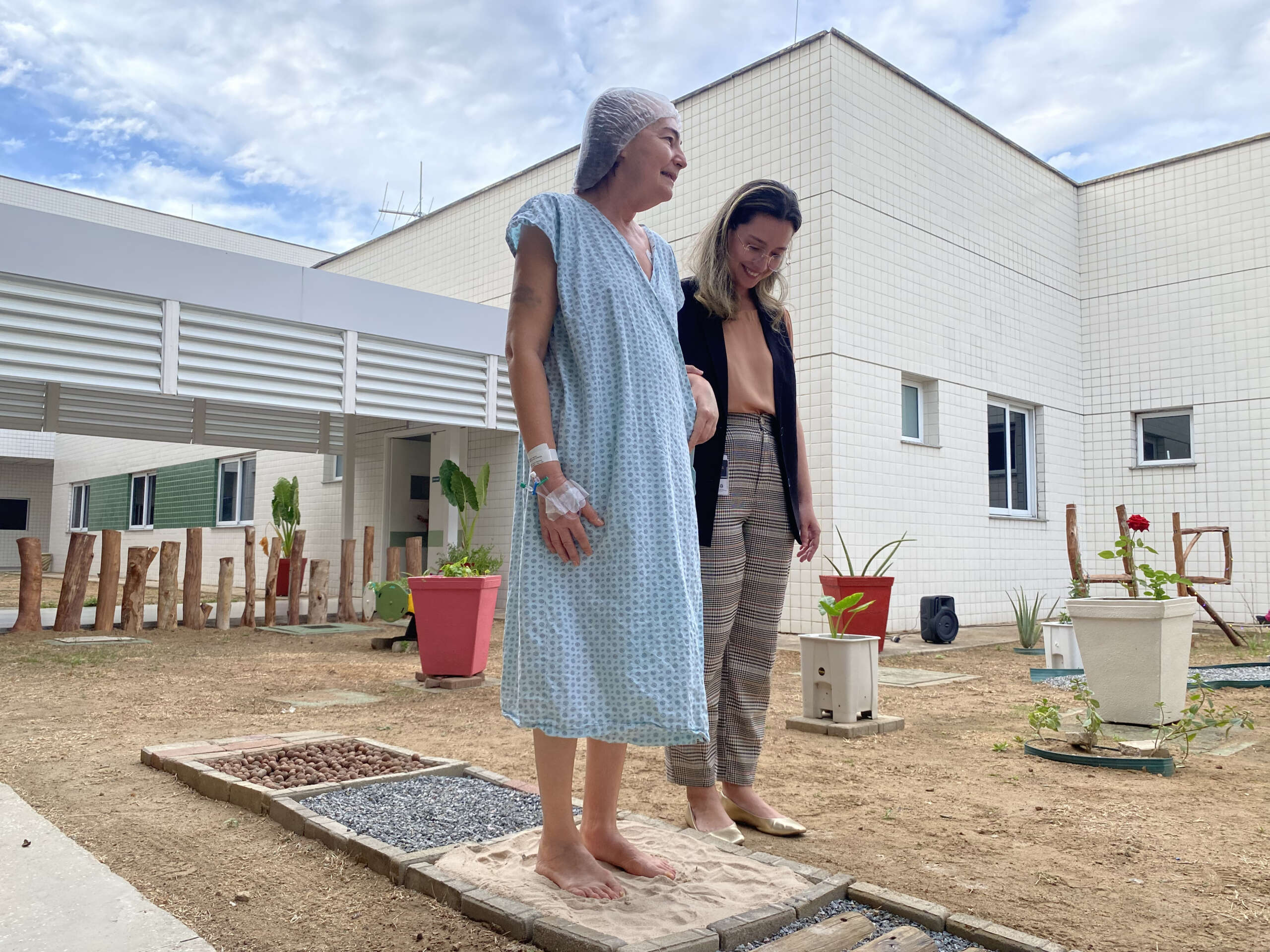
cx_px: 635
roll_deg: -0.1
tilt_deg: +3.3
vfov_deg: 53.1
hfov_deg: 67.3
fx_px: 954
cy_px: 476
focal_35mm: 26
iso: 32
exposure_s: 1/877
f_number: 1.8
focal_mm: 4.25
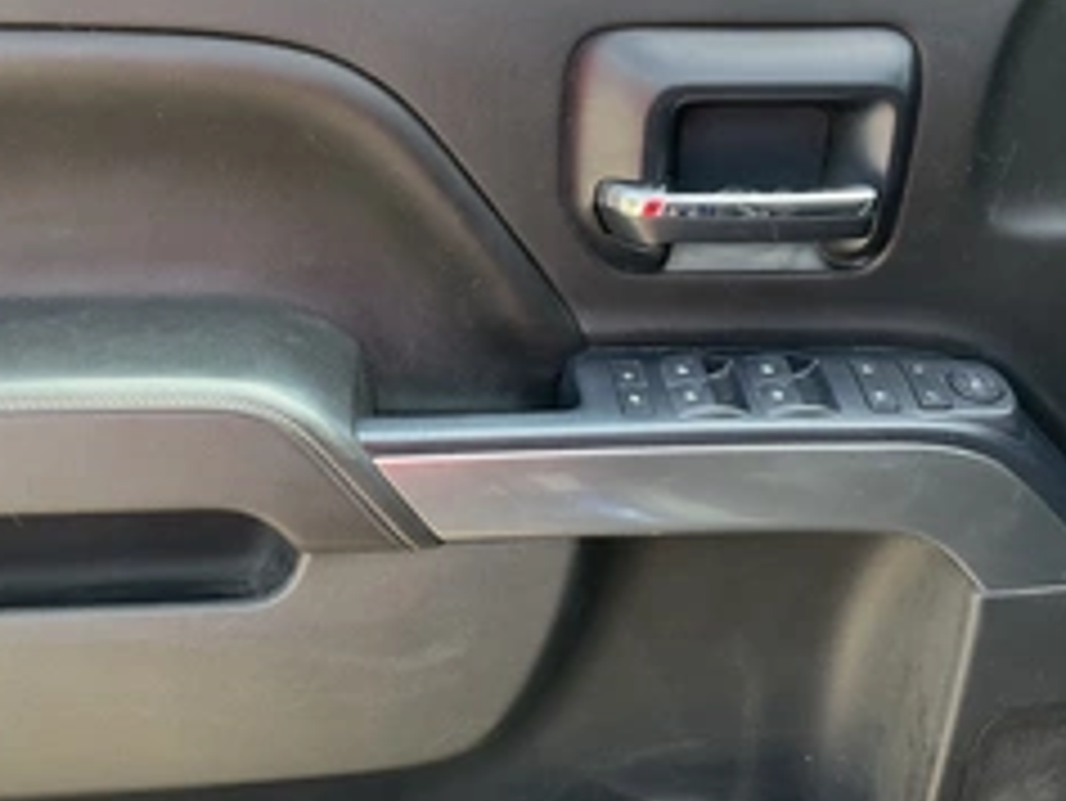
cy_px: 432
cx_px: 472
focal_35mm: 49
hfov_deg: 38.8
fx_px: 1510
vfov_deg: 29.7
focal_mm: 3
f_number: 1.8
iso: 32
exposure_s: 1/172
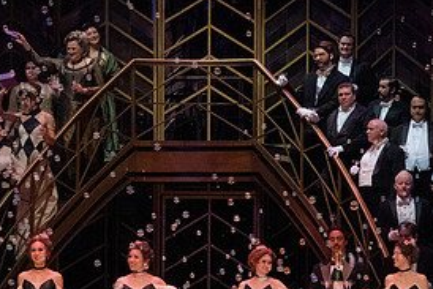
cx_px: 130
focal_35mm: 239
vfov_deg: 5.8
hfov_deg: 8.6
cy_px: 175
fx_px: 2876
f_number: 16
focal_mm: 113
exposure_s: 1/400
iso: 12800
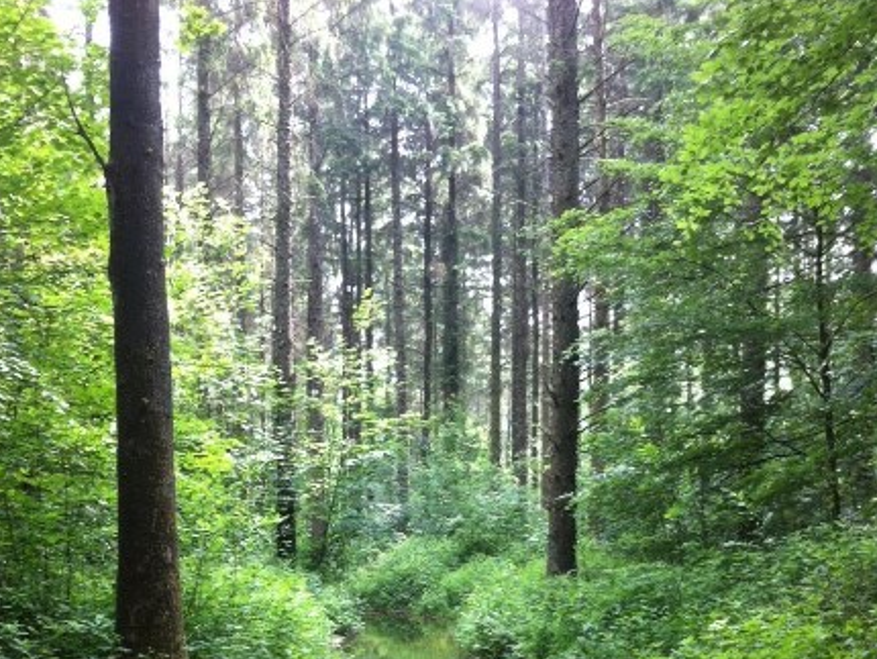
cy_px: 616
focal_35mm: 52
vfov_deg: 26.9
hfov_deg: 36.8
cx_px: 420
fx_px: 1318
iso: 80
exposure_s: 1/40
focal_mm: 3.85
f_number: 2.8
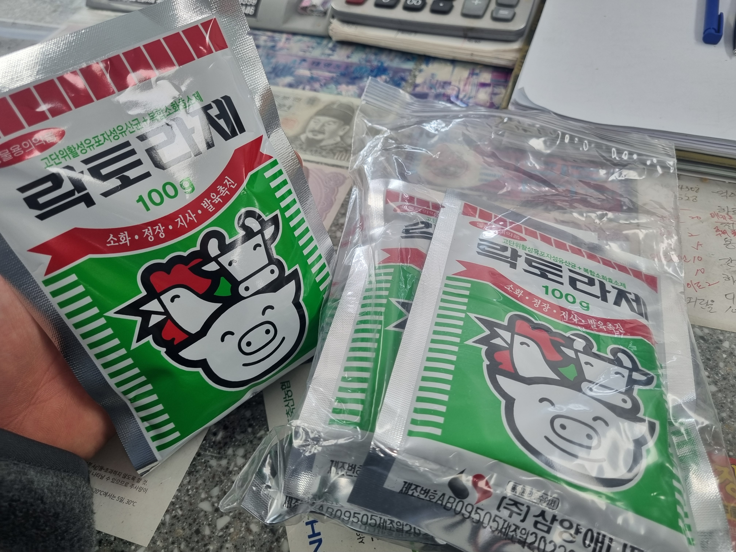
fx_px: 553
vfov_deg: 53.1
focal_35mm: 26
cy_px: 276
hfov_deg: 67.3
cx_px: 368
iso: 64
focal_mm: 5.4
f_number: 1.8
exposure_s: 1/120
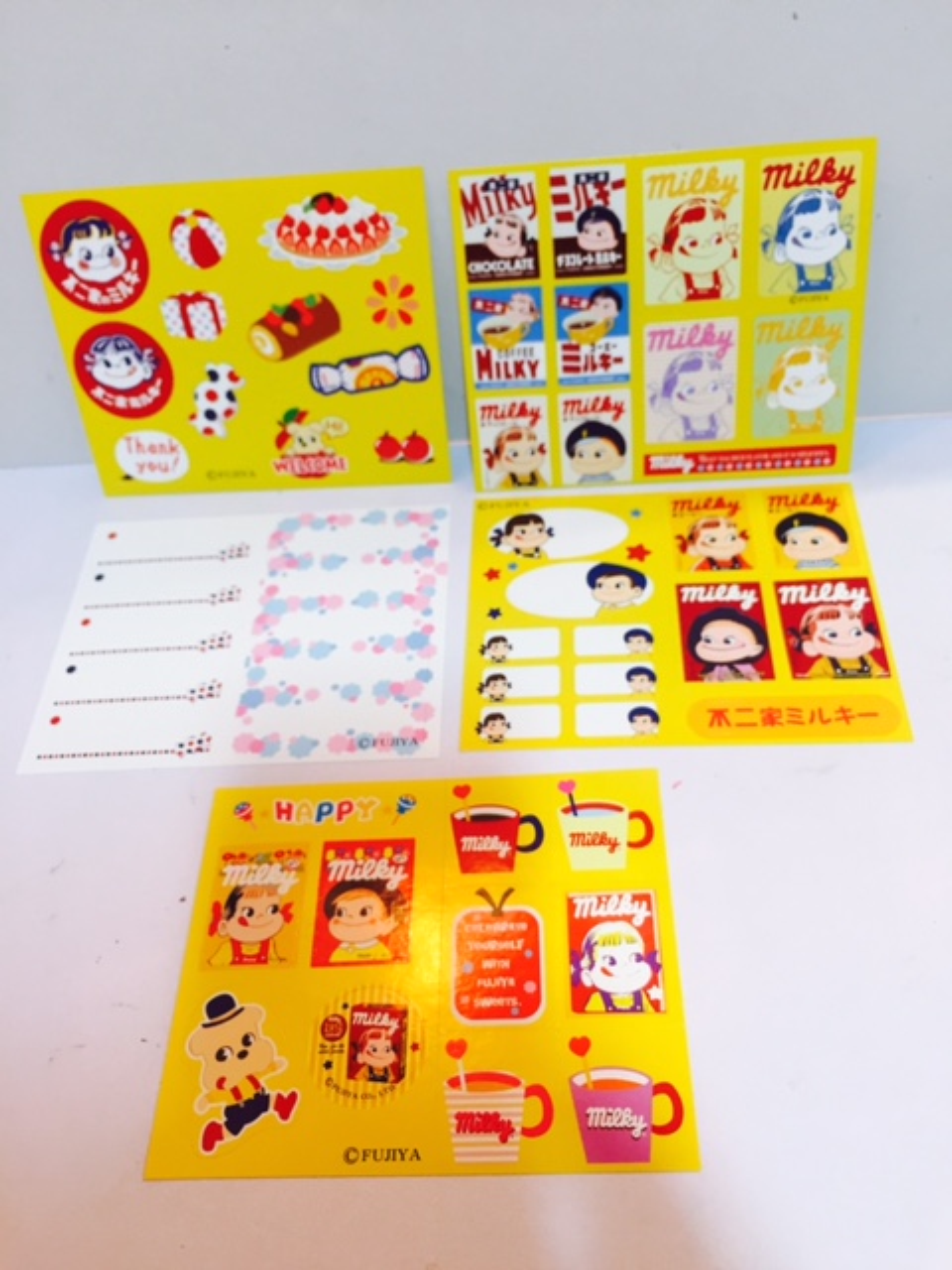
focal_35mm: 29
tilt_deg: -48.4
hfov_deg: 48.2
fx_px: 1063
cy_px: 635
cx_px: 476
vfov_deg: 61.7
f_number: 2.2
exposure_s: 1/33
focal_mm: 4.15
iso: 100
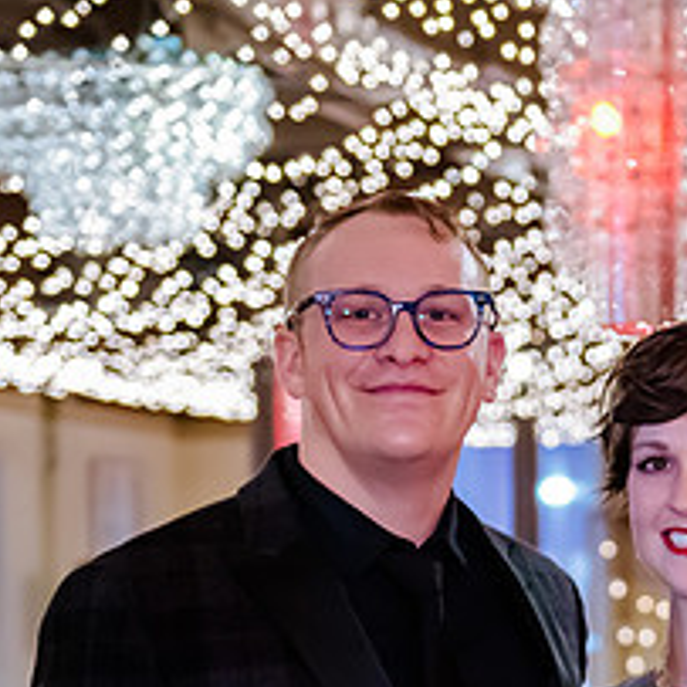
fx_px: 2964
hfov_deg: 13.1
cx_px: 680
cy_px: 584
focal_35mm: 132
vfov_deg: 13.1
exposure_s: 1/100
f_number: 2.8
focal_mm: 42
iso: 3200
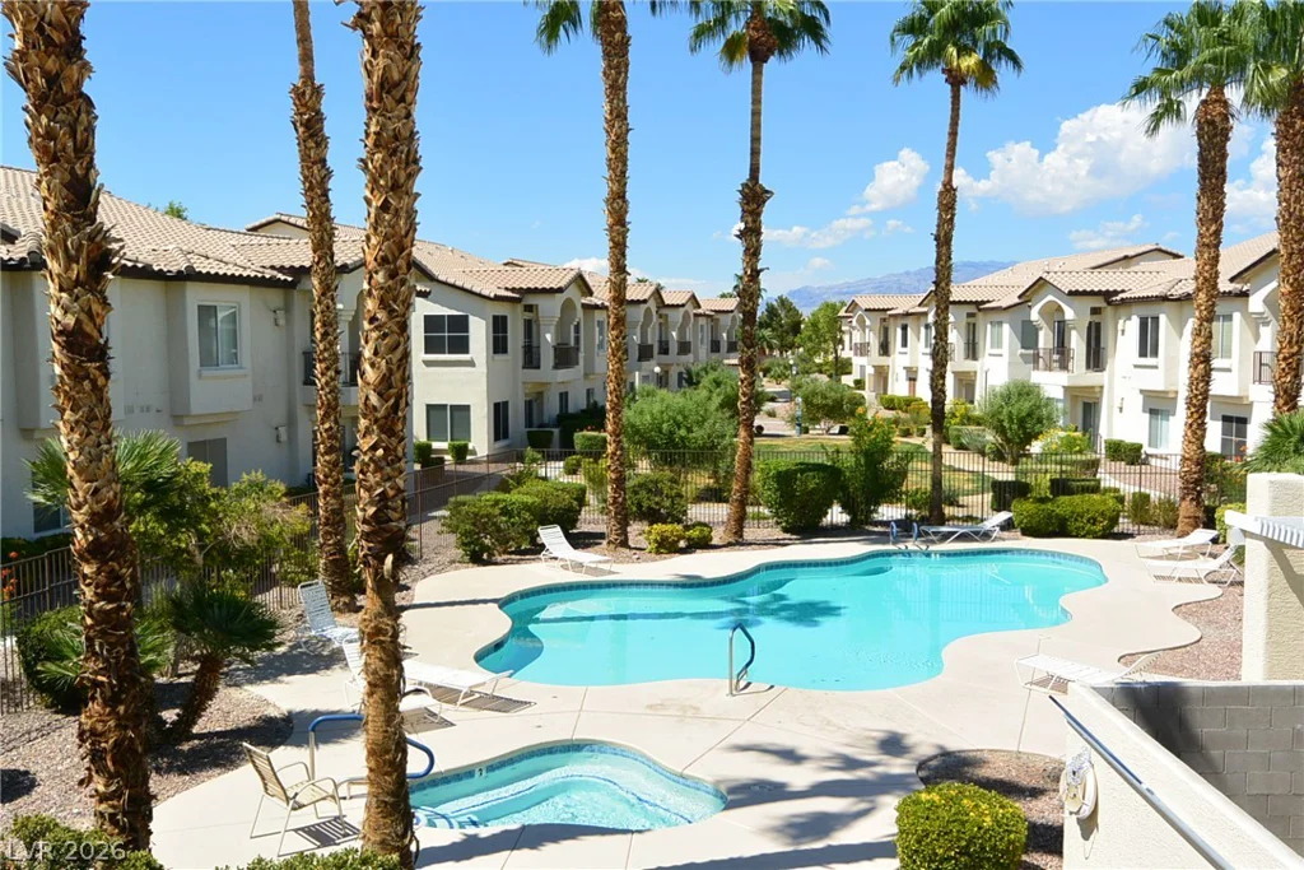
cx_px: 652
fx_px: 1268
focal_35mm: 35
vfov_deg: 37.9
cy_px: 435
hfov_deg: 54.4
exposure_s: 1/1000
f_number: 5.6
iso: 160
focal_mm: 13
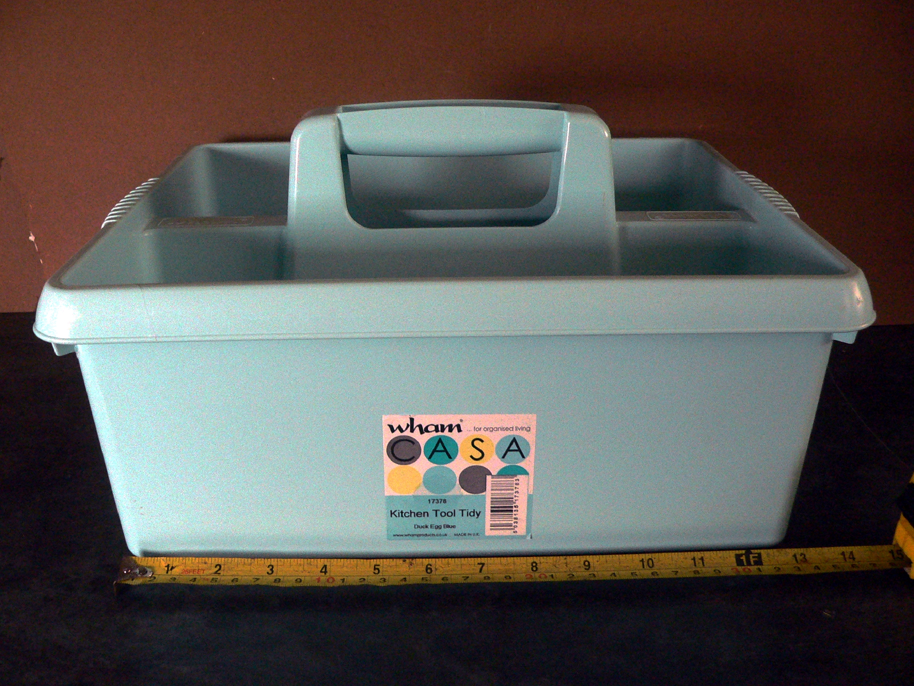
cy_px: 343
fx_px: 951
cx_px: 457
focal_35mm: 36
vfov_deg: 39.7
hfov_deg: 51.4
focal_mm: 6
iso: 400
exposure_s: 1/25
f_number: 2.8
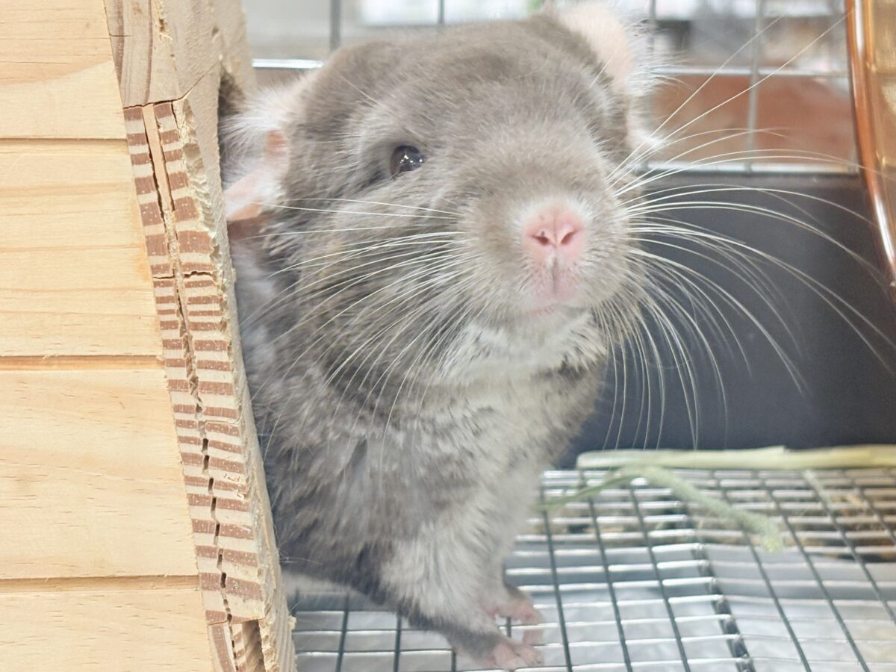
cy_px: 336
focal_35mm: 52
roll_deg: +1.6
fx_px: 1346
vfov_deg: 28.0
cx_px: 448
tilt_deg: -12.4
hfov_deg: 36.8
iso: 50
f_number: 1.6
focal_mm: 5.96
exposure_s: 1/50
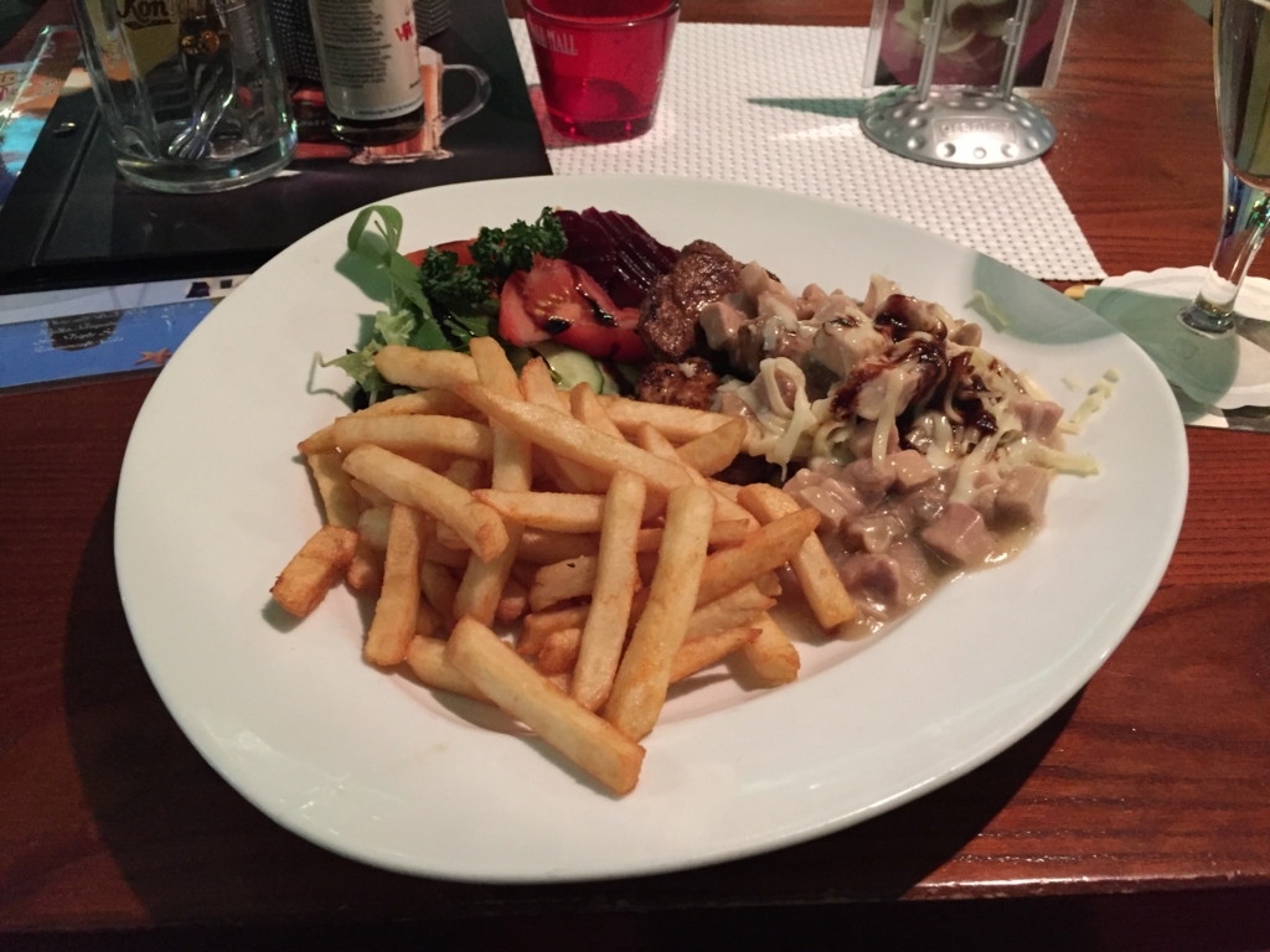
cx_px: 635
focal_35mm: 29
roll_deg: -2.6
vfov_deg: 48.2
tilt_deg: -40.9
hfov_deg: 61.7
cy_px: 476
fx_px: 1064
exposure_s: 1/17
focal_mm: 4.15
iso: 500
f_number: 2.2
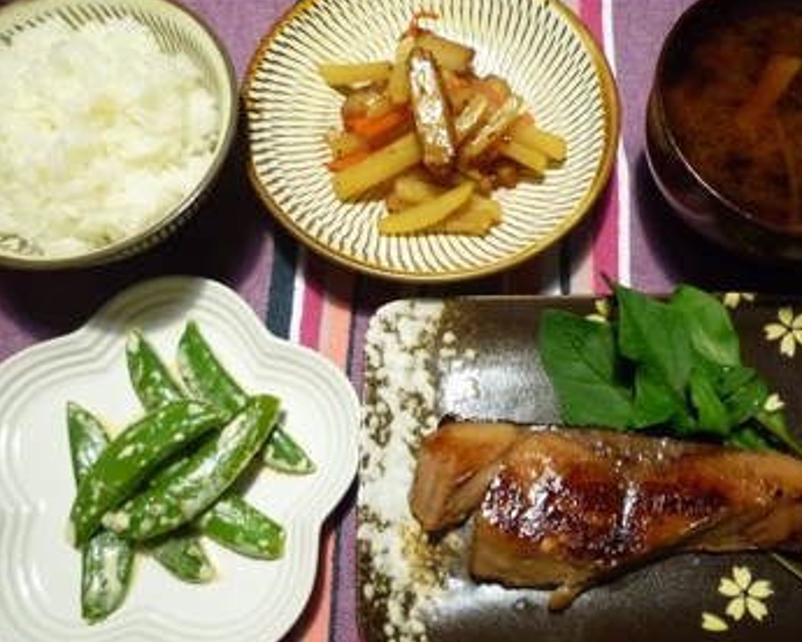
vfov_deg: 48.5
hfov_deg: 58.6
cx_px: 452
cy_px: 347
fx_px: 712
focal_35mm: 30
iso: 400
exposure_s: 1/8
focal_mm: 4.4
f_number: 2.8
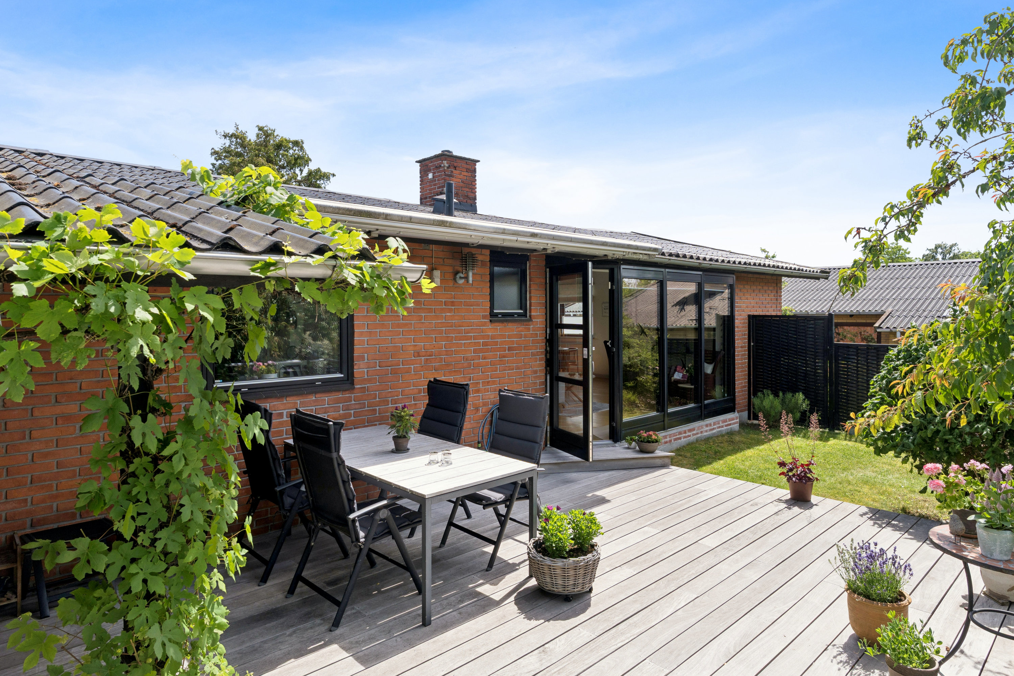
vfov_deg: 60.2
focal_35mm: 21
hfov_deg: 82.0
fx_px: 583
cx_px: 507
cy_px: 338
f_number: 7.1
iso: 100
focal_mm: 13.8
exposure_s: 1/200
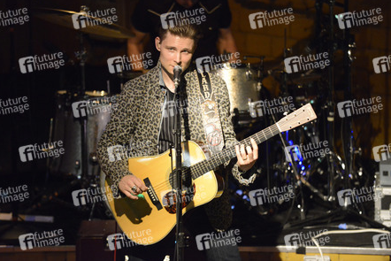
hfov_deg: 10.1
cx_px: 195
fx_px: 2216
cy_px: 129
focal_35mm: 204
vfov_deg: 6.7
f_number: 2.8
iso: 8063
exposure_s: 1/125
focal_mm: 200
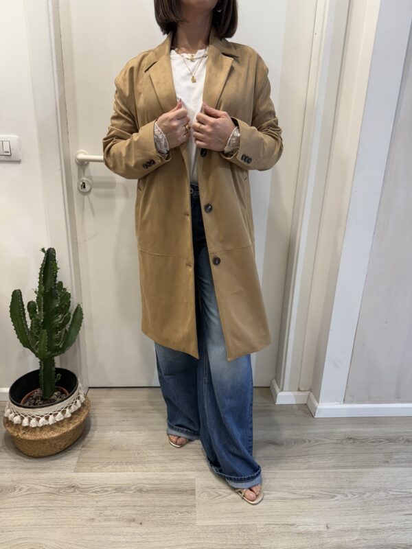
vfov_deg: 71.6
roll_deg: -2.5
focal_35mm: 24
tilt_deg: -19.3
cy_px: 274
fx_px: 381
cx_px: 206
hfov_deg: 56.8
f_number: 1.78
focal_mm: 6.76
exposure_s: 1/100
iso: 125
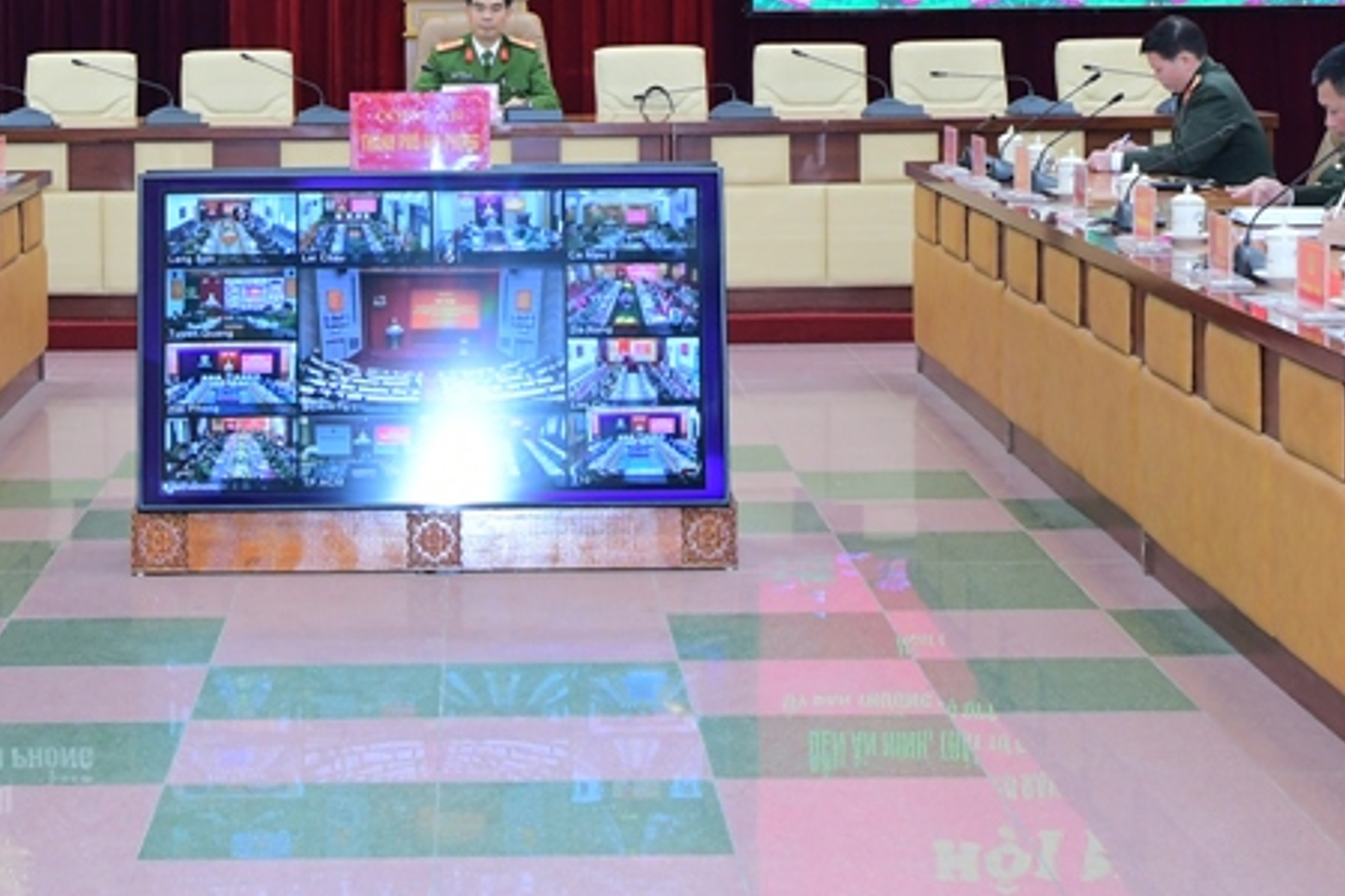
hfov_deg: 24.6
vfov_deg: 16.4
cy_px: 37
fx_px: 3063
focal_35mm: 82
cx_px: 448
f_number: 5.6
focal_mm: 24
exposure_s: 1/60
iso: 800
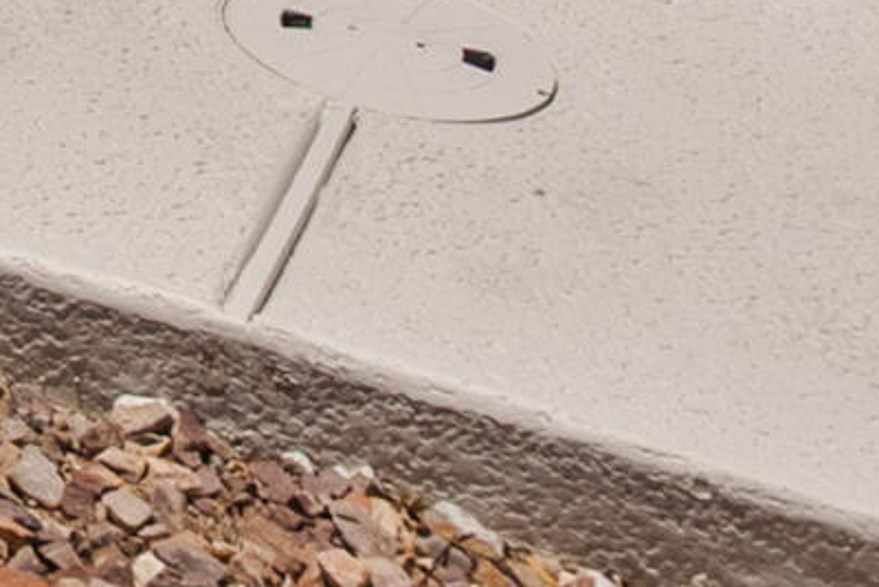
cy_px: -1538
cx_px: -1121
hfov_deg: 13.4
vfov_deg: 8.3
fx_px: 2931
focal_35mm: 120
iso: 100
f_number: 8
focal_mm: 16
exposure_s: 1/80
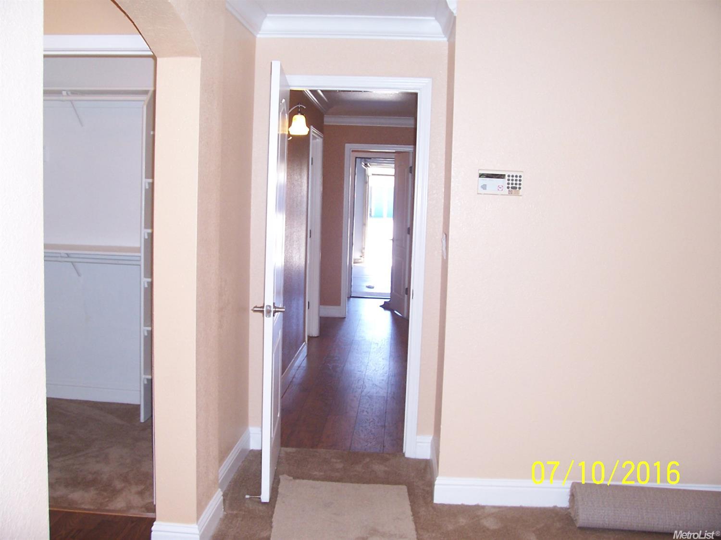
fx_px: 708
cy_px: 270
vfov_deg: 41.8
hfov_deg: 54.0
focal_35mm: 34
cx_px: 360
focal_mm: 5.6
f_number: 2.7
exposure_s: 1/60
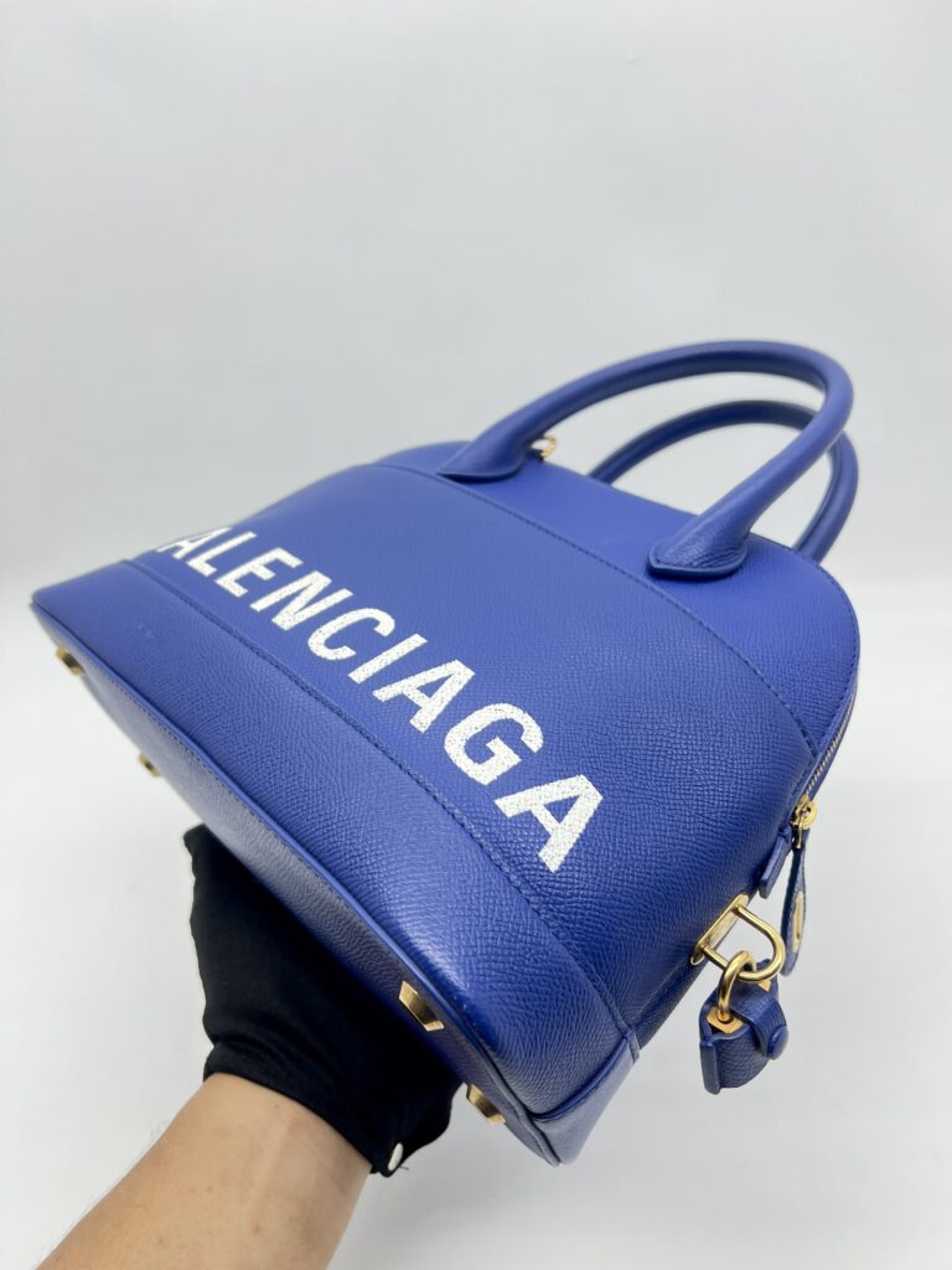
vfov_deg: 67.3
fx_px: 953
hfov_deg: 53.1
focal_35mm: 26
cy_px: 635
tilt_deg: -31.0
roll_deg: +4.4
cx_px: 476
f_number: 1.5
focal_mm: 5.7
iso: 50
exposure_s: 1/100
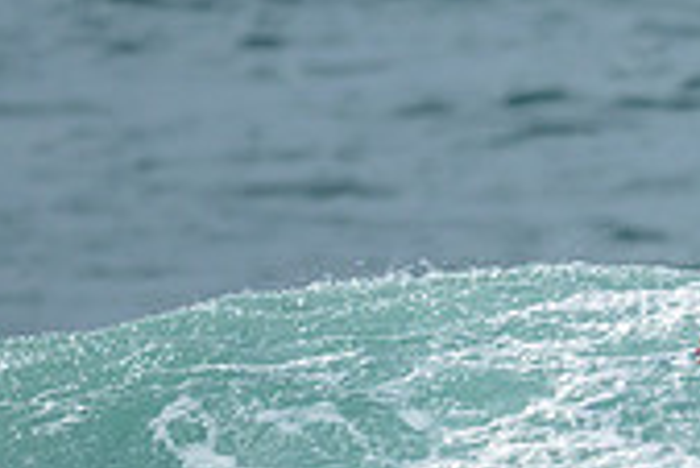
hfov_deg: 0.5
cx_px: 1069
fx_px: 73153
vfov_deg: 0.4
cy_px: 590
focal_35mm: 3759
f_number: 6.3
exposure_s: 1/2000
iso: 125
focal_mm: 800
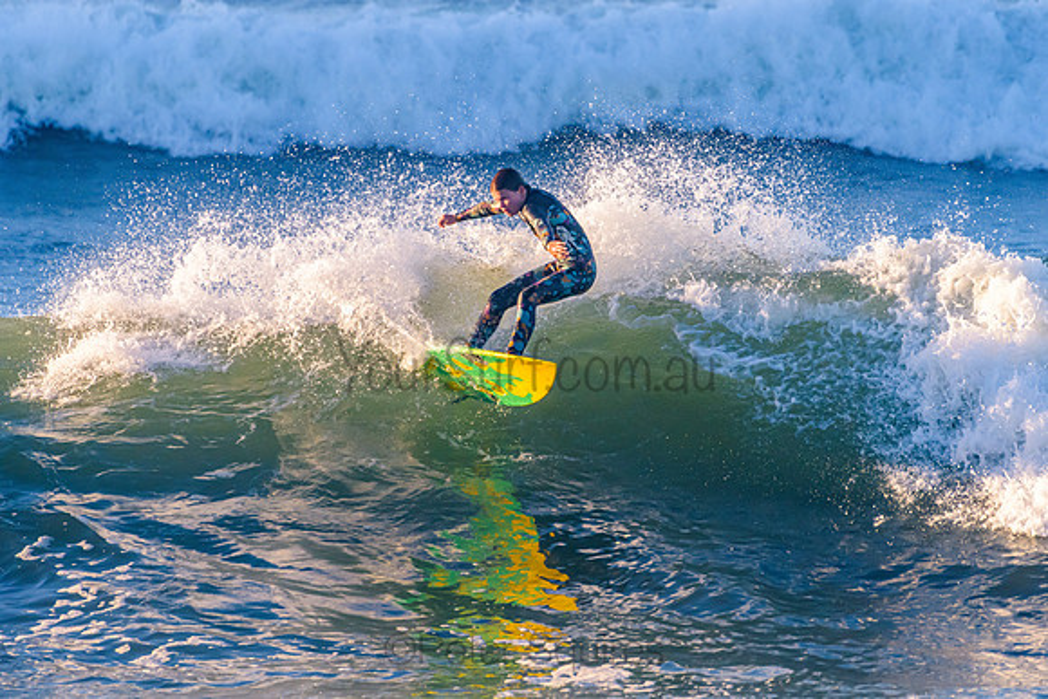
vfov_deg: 2.3
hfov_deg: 3.4
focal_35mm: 608
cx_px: 524
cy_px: 349
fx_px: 17703
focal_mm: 500
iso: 640
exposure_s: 1/2000
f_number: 5.6
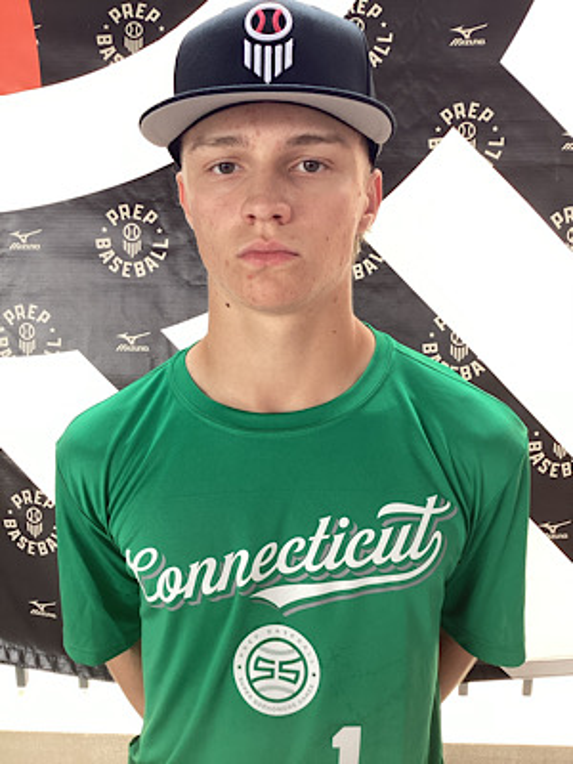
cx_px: 286
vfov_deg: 58.4
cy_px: 382
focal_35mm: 31
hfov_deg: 45.4
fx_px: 684
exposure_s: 1/60
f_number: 2.4
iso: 50
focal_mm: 3.3
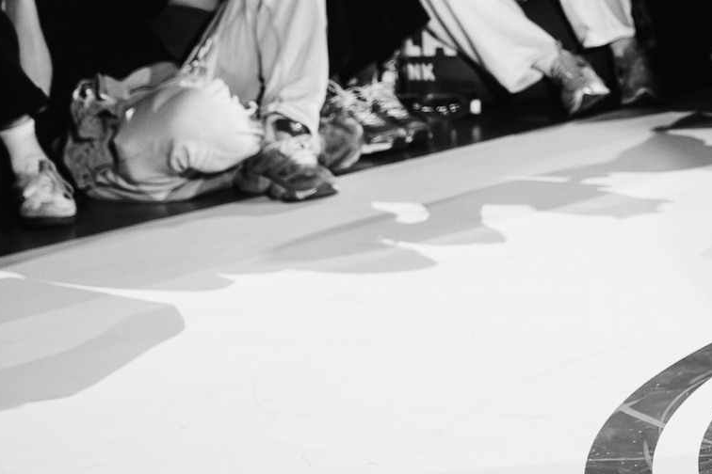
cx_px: 1140
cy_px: -190
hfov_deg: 11.7
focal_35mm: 166
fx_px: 3283
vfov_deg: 8.1
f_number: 2.8
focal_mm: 49
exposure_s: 1/800
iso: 3200
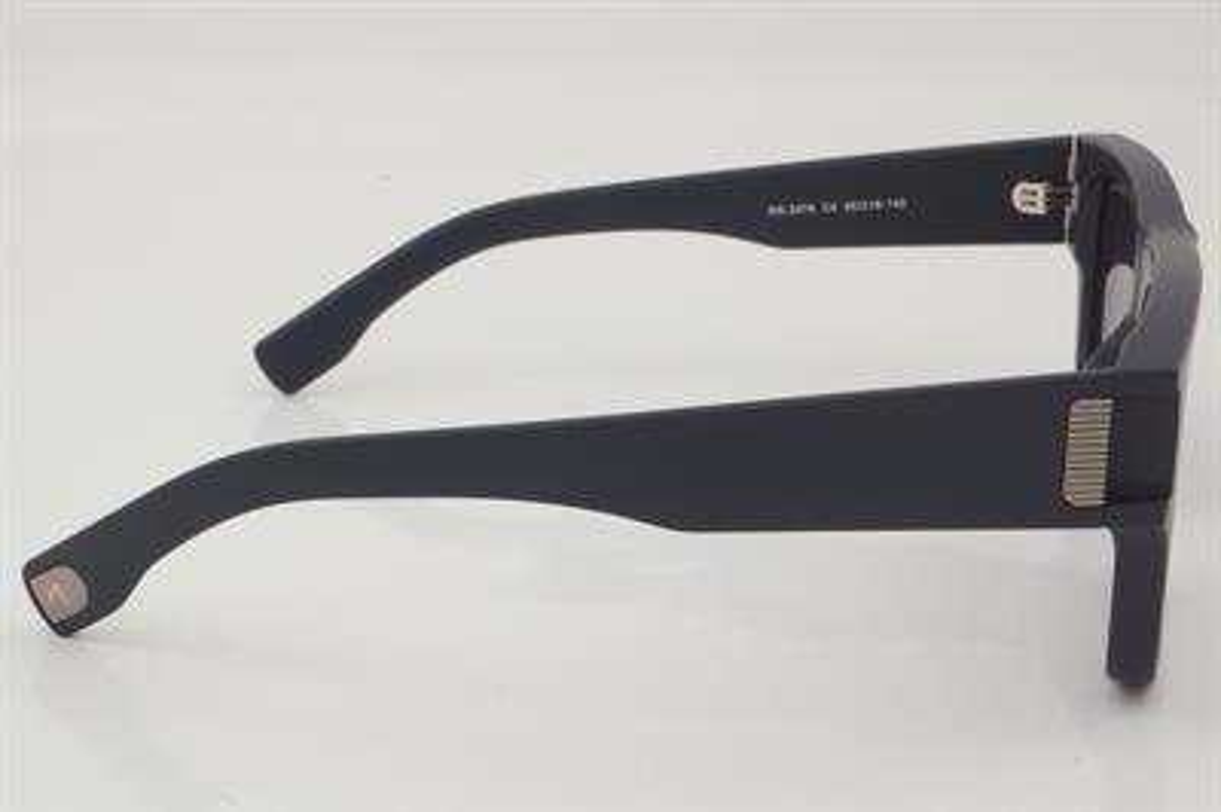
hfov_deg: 27.0
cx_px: 610
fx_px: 2542
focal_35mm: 75
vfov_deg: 18.2
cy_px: 406
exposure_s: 1/3
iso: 100
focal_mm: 50
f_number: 32
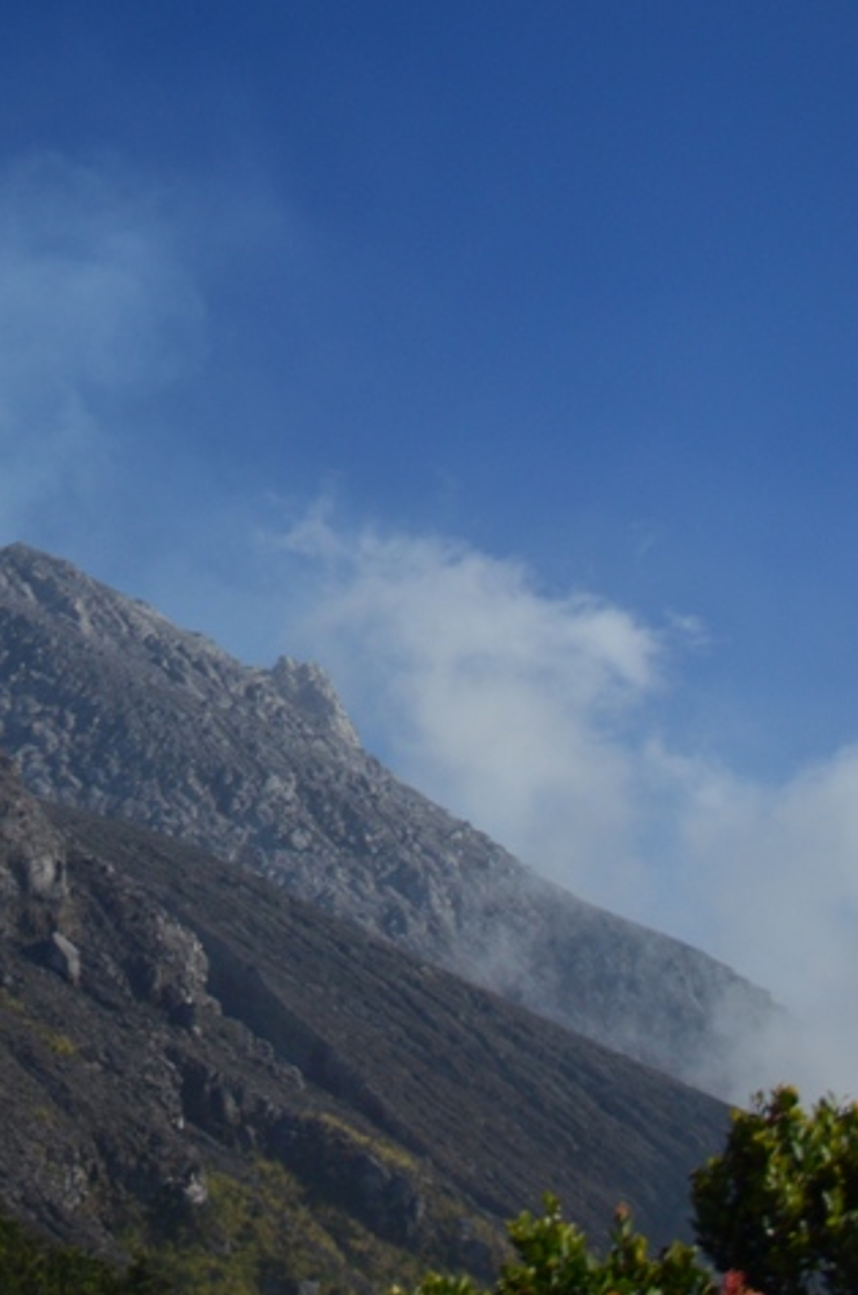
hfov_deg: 16.6
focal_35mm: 81
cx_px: 139
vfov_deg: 24.8
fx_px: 2908
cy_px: 339
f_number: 4.8
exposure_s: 1/4000
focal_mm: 32
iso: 200
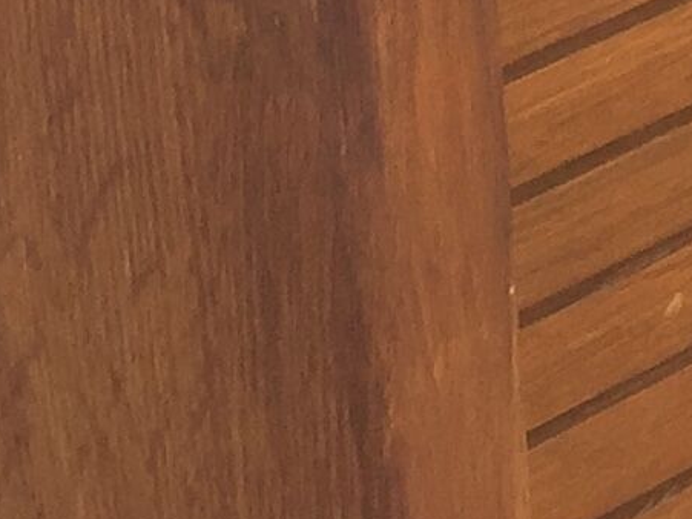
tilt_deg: -17.8
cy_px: -1130
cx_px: 1490
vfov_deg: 6.4
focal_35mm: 210
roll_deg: -1.8
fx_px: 4197
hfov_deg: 8.8
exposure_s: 1/309
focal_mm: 4.15
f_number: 2.2
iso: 32
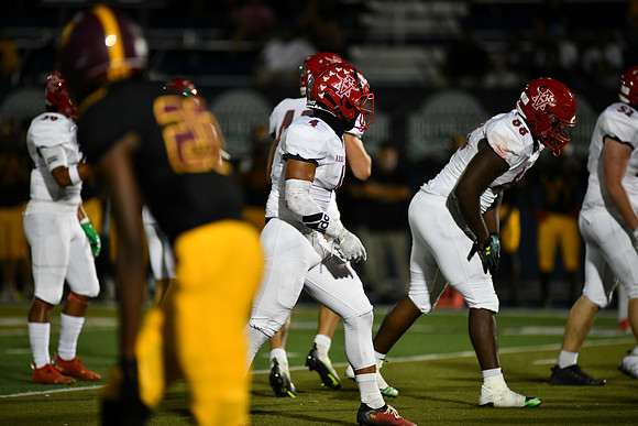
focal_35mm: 300
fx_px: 5318
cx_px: 319
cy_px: 213
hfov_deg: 6.9
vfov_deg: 4.6
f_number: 2.8
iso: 1600
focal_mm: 300
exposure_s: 1/1000
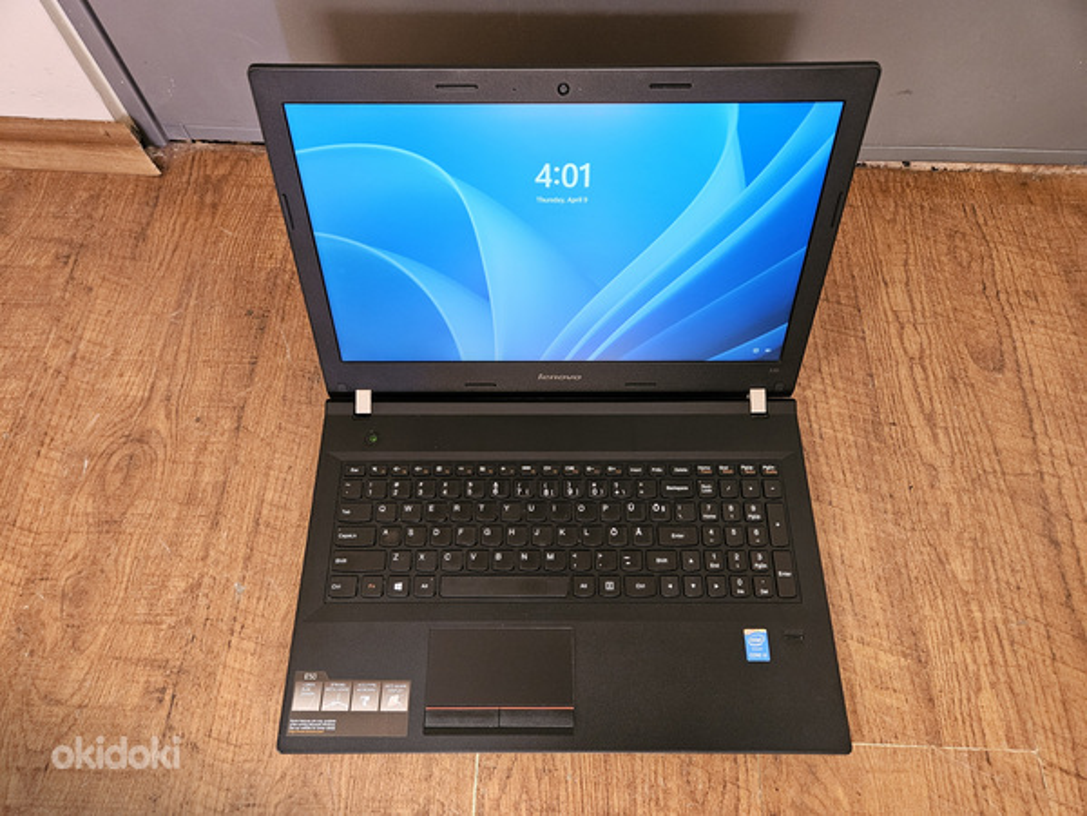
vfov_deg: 58.9
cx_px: 544
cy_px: 408
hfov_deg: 73.9
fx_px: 722
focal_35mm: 23
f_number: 1.8
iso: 640
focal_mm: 5.4
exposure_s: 1/50
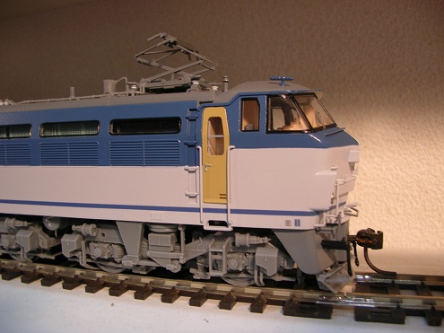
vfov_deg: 40.7
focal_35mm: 35
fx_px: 449
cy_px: 166
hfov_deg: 52.6
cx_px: 222
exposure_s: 1/22.4
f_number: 2.8
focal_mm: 5.8
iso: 50
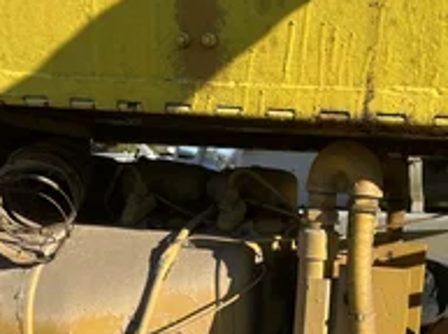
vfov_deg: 26.1
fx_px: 698
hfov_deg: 35.4
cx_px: 281
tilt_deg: -8.9
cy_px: 299
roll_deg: -5.6
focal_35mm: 54
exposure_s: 1/1776
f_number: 1.6
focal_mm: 5.1
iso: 50
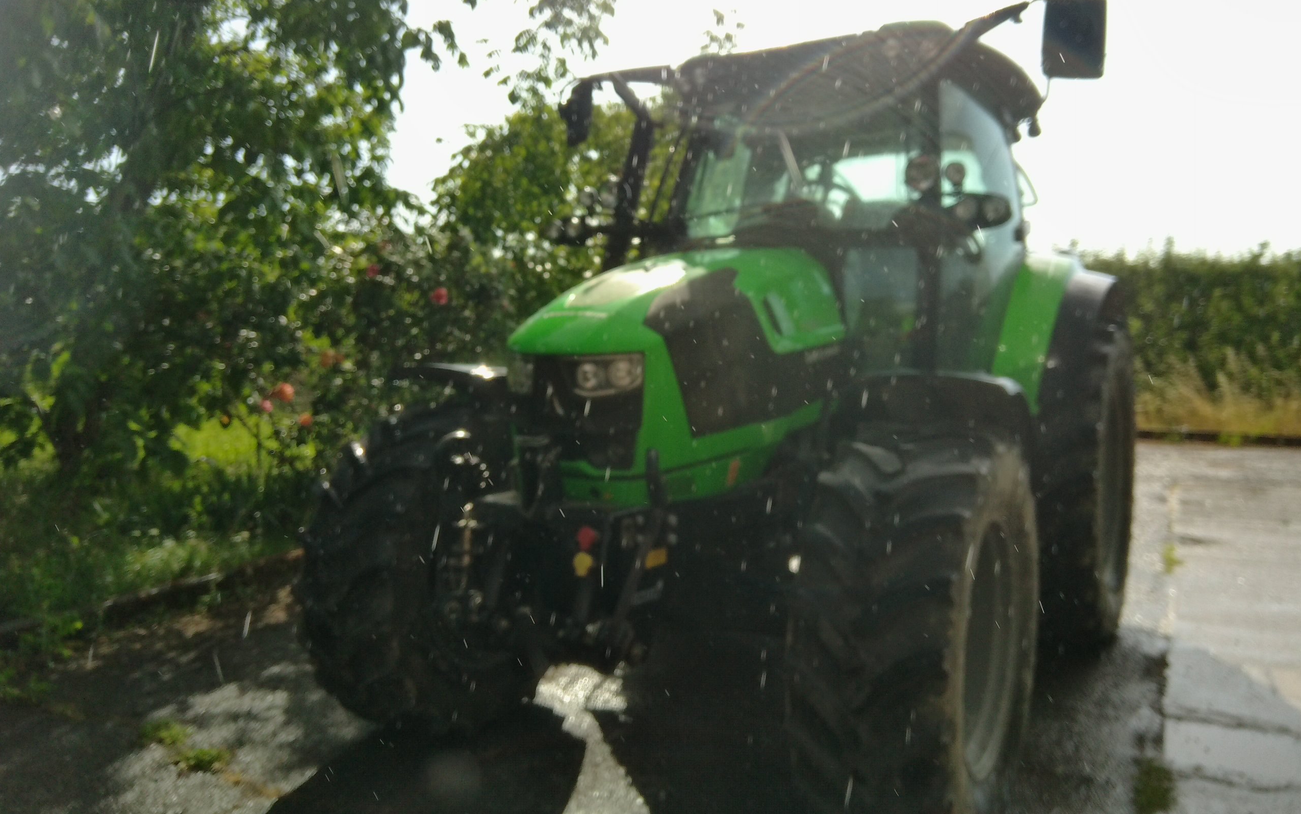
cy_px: 363
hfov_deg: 66.5
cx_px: 660
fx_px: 993
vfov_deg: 44.5
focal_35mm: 28
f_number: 2
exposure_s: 1/789
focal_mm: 3
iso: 100
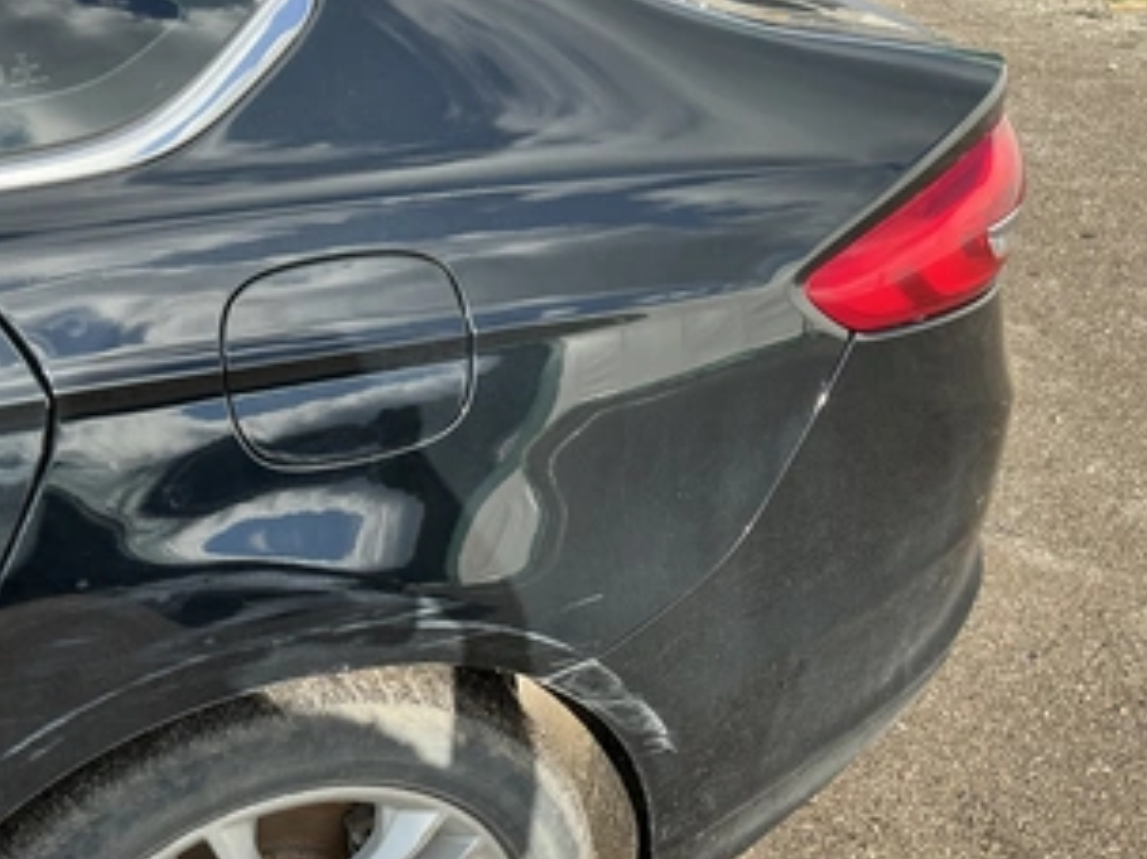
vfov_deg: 38.5
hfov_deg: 49.9
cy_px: 496
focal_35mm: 37
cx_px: 469
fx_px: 1226
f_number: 1.8
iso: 25
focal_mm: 3
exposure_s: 1/580
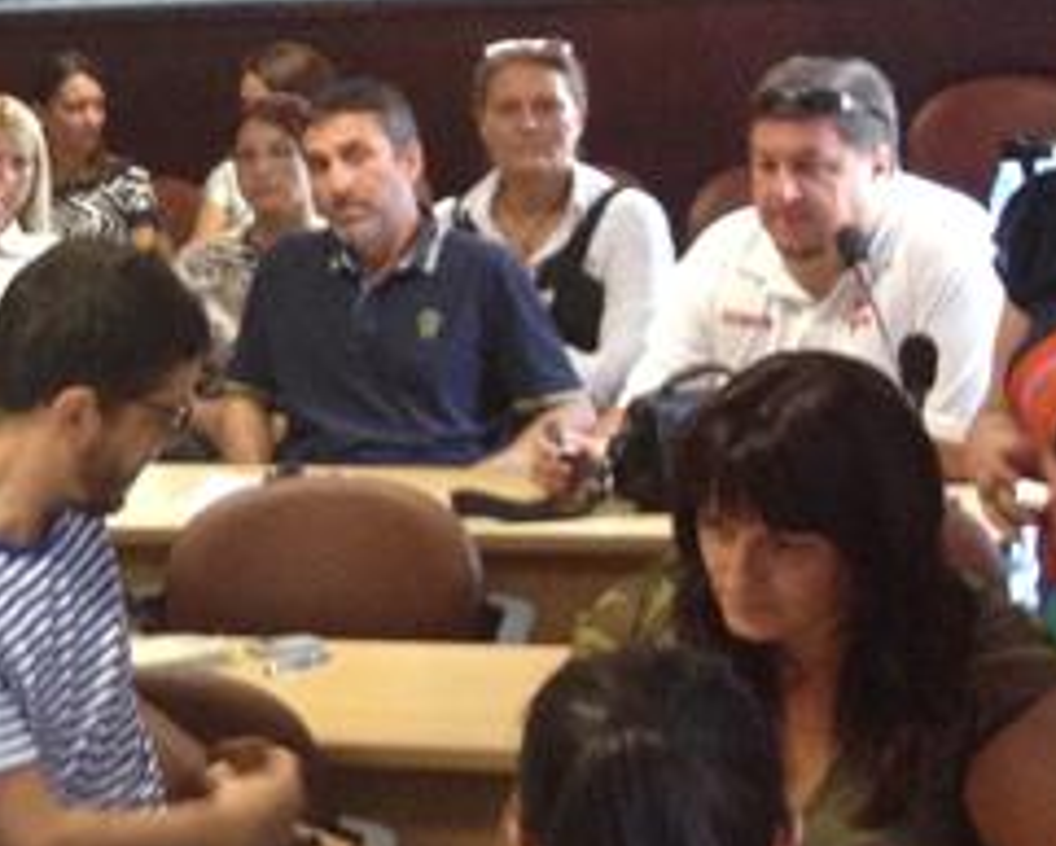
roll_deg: +3.5
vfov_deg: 10.7
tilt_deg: -7.3
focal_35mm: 145
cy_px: 408
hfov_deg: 12.2
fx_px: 4534
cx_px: -846
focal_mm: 4.28
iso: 200
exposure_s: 1/20
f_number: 2.4
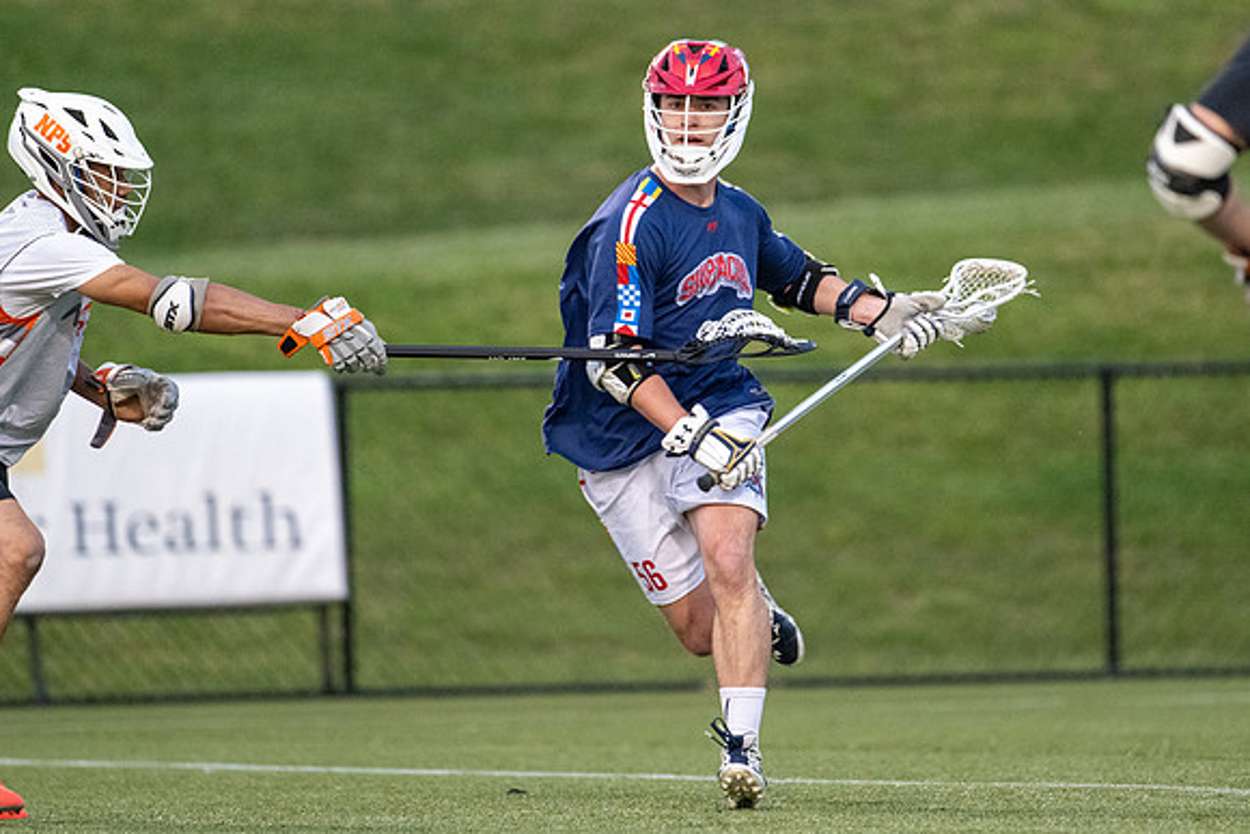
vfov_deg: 2.7
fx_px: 17546
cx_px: 688
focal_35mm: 505
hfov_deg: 4.1
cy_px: 336
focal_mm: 400
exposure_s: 1/800
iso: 5600
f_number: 4.5
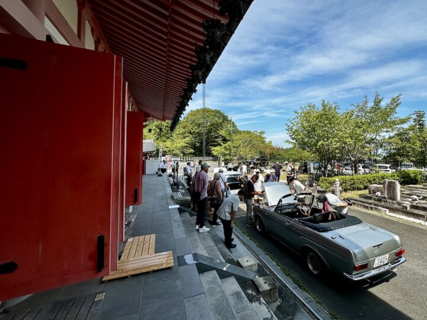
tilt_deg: +3.5
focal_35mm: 16
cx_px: 243
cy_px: 144
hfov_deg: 93.9
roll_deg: +0.6
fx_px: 197
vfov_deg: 77.8
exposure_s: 1/1642
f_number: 2.2
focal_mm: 2.22
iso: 50
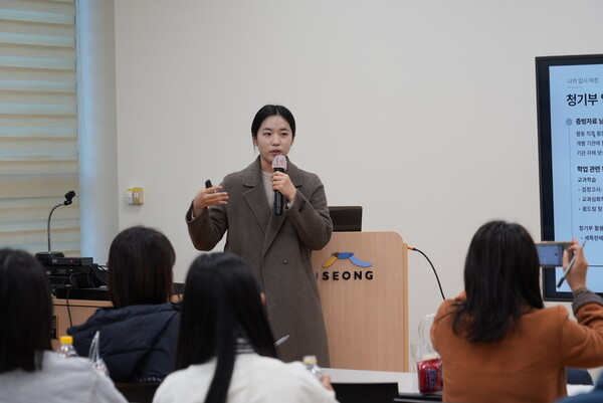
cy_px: 202
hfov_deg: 17.8
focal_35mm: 115
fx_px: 1928
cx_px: 302
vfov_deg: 11.9
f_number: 6.3
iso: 400
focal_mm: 115
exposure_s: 1/60
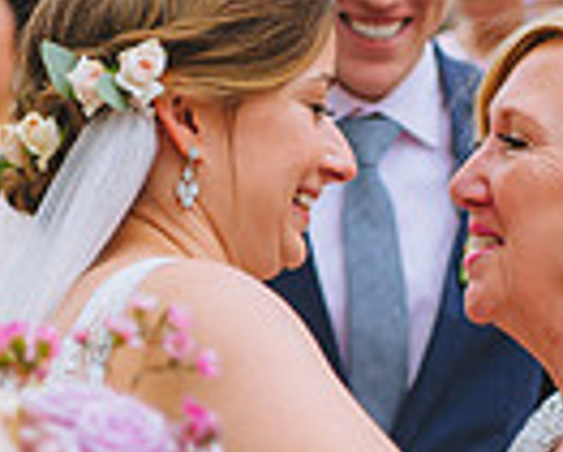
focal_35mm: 207
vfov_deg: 7.5
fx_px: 3452
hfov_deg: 9.3
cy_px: 366
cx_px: 327
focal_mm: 50
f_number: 2.8
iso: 400
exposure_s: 1/1600
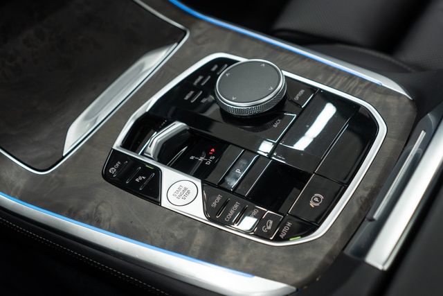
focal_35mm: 42
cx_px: 222
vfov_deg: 31.9
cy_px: 148
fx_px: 517
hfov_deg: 46.4
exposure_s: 1/40
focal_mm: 28
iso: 400
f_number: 3.2
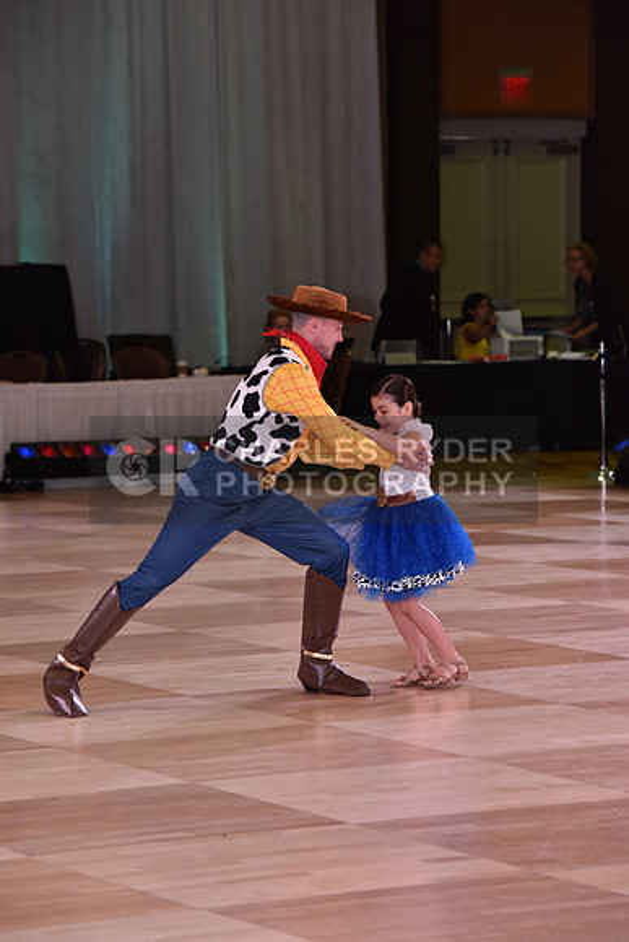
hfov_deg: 9.5
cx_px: 314
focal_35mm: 145
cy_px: 471
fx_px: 3798
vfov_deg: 14.2
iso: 1600
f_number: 6.3
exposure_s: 1/250
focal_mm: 145
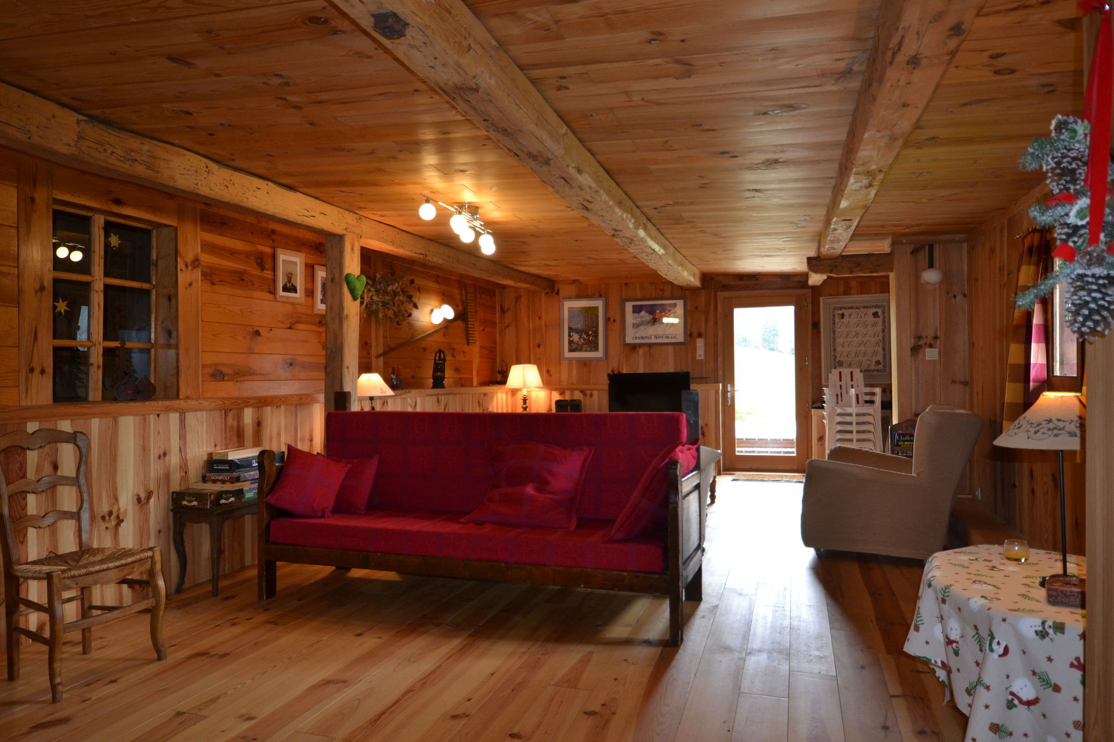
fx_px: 696
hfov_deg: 77.3
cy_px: 371
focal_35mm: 22
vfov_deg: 56.1
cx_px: 557
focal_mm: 15
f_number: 4
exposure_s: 1/60
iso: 400
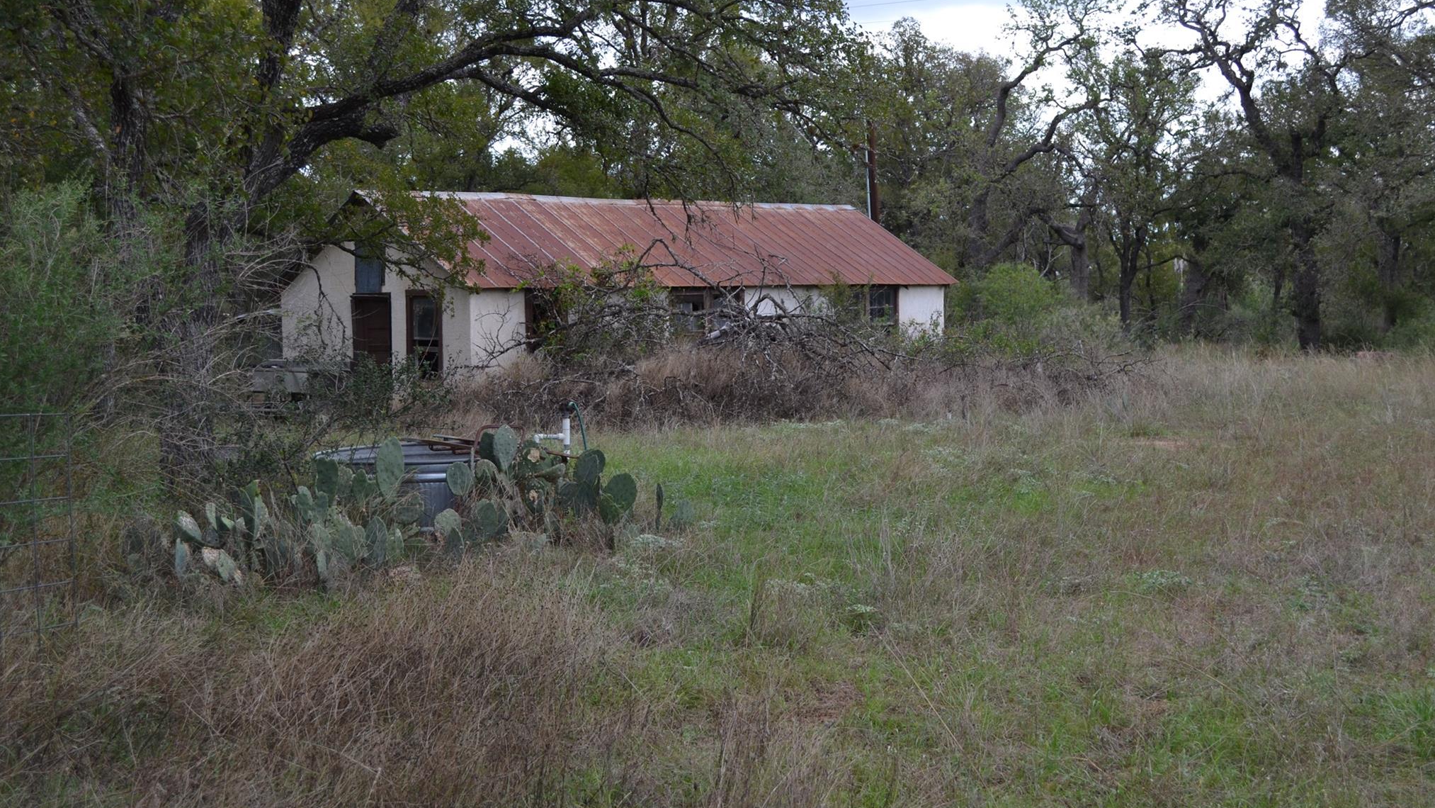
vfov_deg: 22.2
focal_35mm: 54
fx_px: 2055
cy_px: 356
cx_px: 714
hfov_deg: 38.5
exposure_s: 1/125
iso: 100
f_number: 5.6
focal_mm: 34
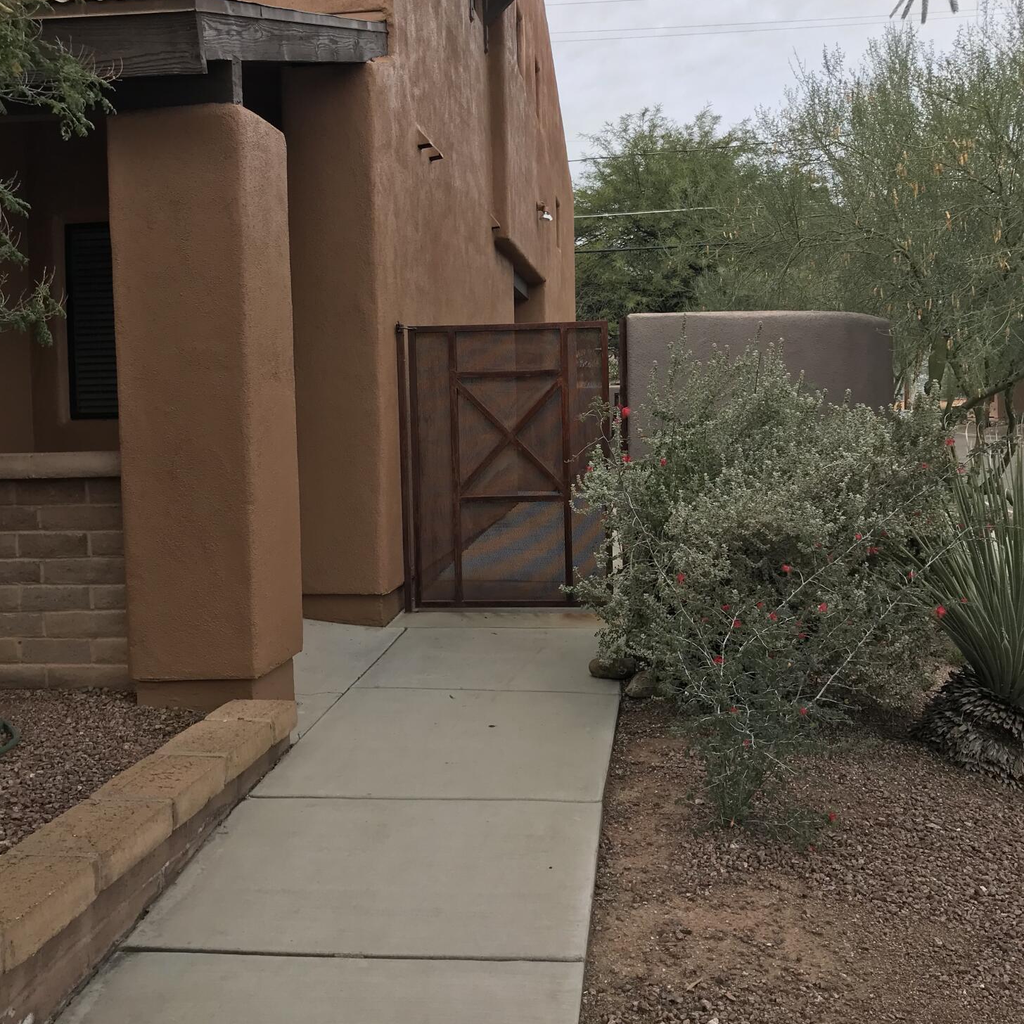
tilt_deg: -0.7
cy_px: 462
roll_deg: +2.2
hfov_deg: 48.5
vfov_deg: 48.4
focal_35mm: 34
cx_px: 516
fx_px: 1138
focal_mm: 3.99
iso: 20
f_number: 1.8
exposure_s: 1/894
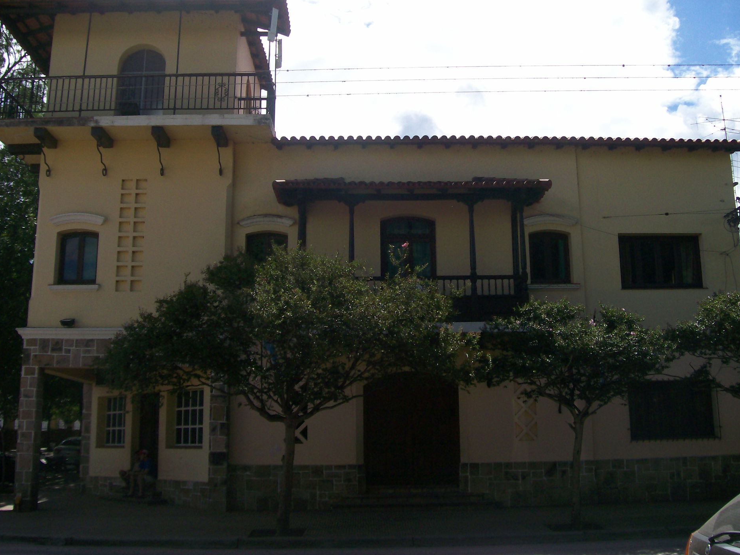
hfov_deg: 50.1
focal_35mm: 37
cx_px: 377
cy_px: 282
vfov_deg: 38.7
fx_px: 791
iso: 80
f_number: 4.8
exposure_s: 1/1401
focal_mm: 6
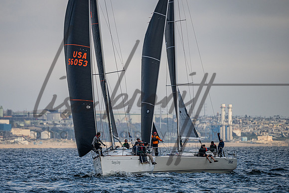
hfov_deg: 4.1
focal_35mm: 508
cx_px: 126
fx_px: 4079
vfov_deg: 2.7
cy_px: 88
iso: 400
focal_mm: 400
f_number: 5.6
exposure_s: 1/1600
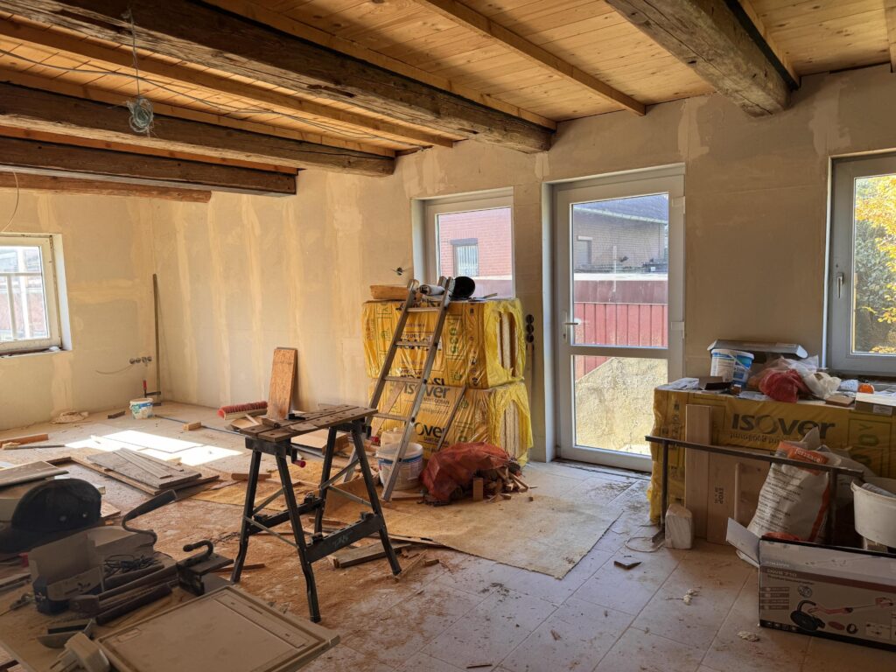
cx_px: 448
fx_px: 621
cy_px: 336
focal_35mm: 24
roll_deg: +2.2
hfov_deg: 71.6
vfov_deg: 56.8
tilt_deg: -5.2
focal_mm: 6.76
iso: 64
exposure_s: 1/121
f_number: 1.78
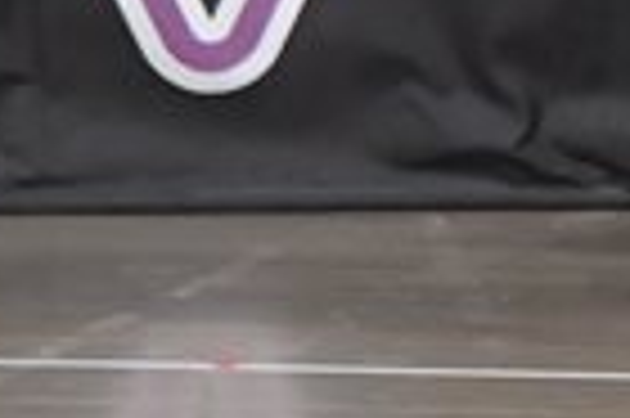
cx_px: 1316
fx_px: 21063
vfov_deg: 1.1
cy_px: -481
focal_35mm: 1205
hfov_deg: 1.7
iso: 5000
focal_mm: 145
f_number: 5.6
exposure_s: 1/400
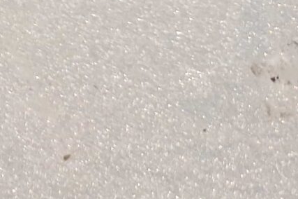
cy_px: -199
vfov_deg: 11.6
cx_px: -502
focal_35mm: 106
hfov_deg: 12.6
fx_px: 877
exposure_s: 1/33
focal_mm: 4.74
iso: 199
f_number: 1.79
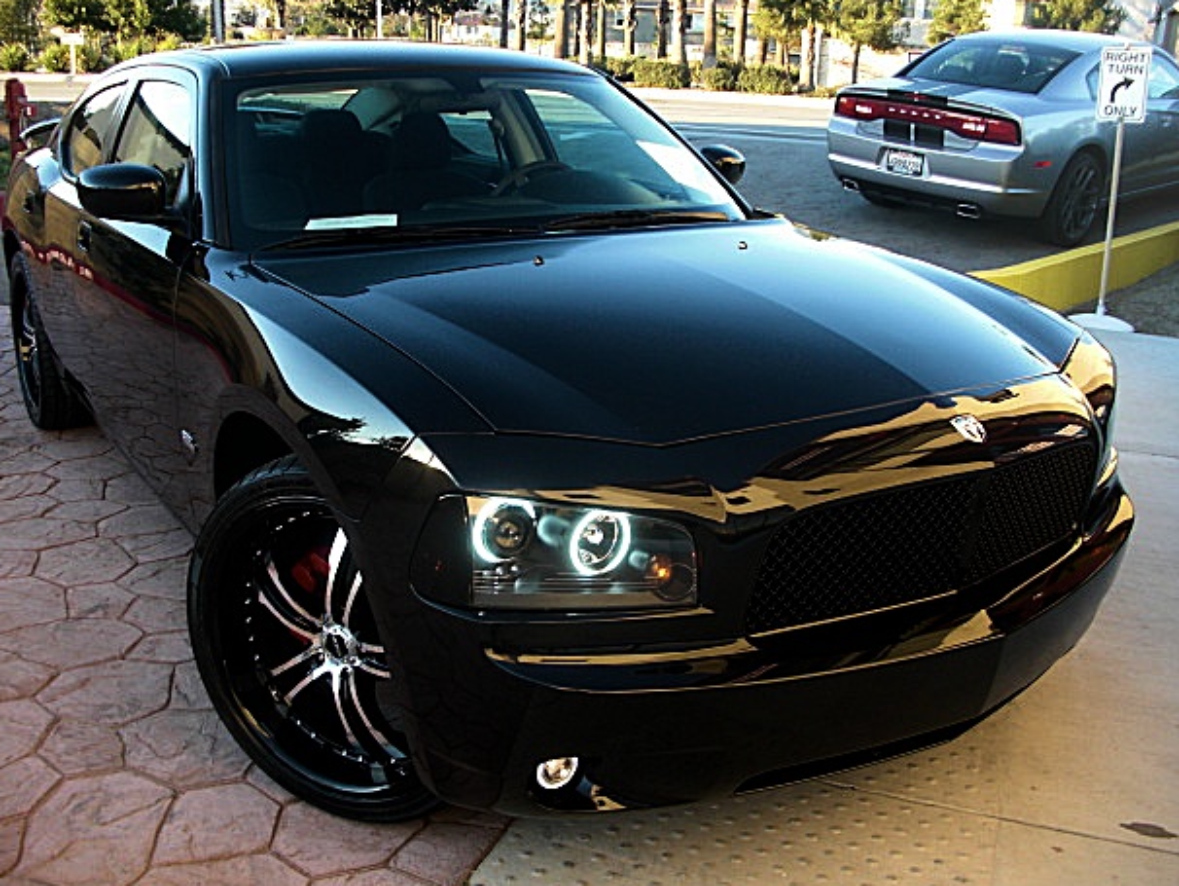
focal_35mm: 38
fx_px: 1295
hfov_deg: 49.0
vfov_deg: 37.7
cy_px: 458
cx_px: 591
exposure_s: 1/100
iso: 100
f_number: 2.8
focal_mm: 6.3
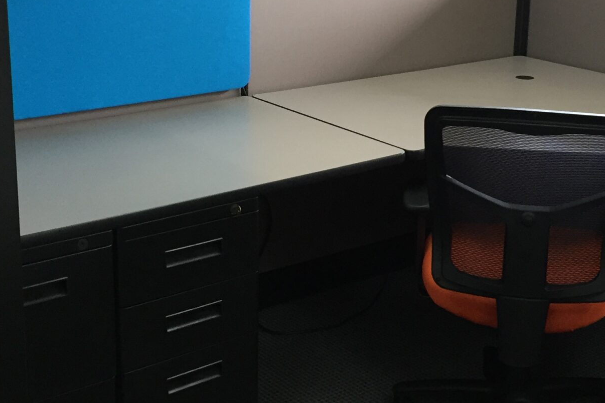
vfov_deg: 21.2
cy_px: 154
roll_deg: -3.2
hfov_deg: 31.4
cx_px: 356
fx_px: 1075
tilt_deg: -16.1
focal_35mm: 64
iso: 50
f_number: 2.2
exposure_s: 1/30
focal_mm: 4.15
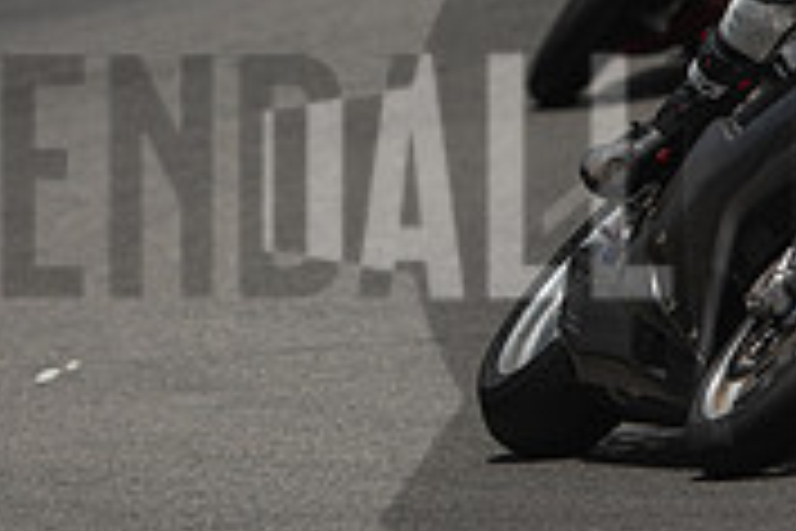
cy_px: 182
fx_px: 21756
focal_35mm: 984
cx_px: 814
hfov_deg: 2.1
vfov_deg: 1.4
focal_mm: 200
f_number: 3.2
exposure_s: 1/2000
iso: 125
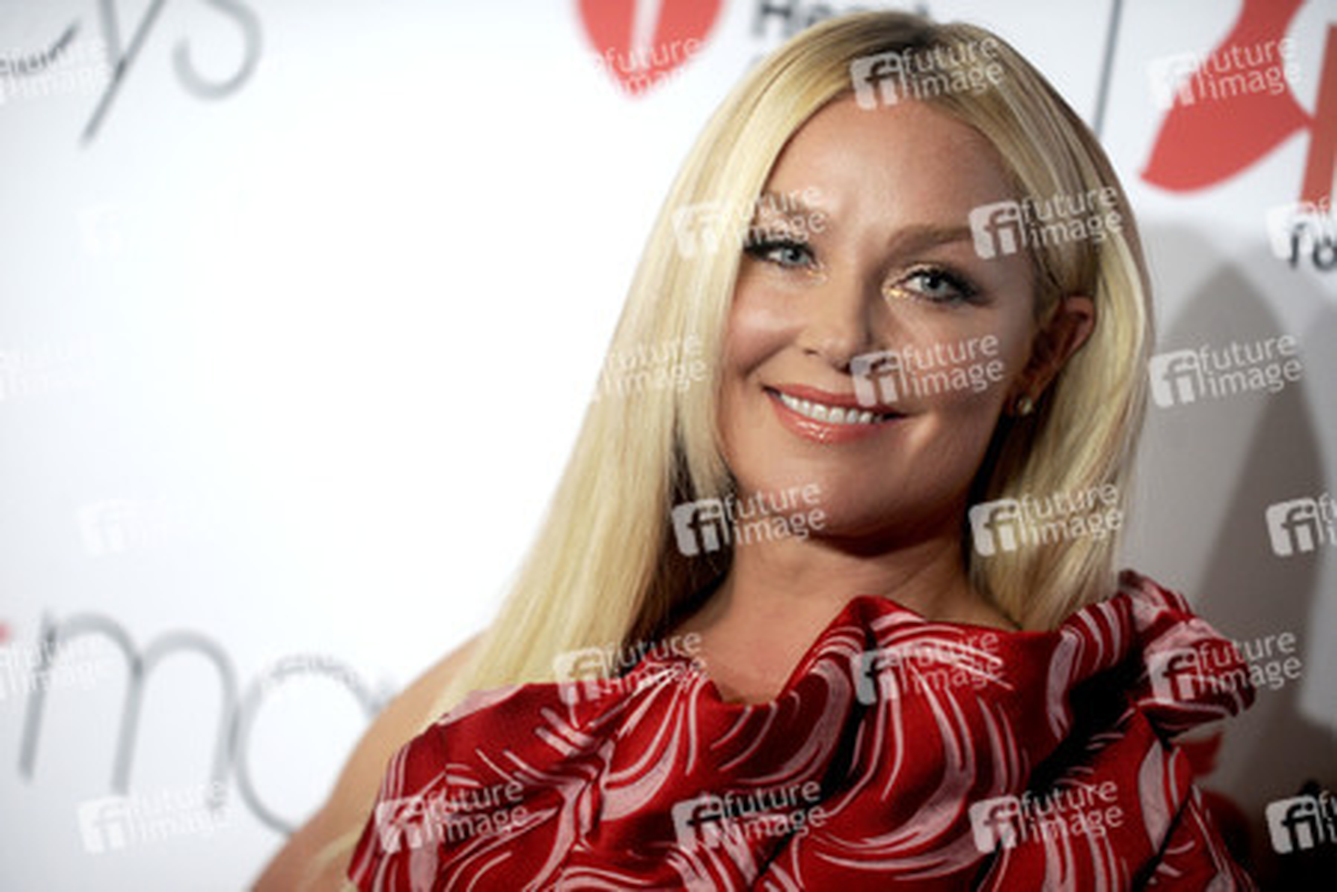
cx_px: 668
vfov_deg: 10.2
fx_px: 5013
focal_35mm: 135
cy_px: 446
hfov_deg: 15.2
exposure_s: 1/200
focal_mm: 135
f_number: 2.8
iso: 1600
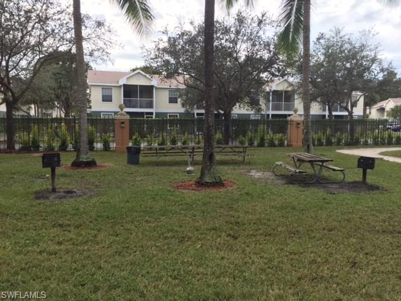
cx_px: 200
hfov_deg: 61.7
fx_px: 336
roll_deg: -0.7
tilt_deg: -5.9
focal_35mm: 29
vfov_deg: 48.2
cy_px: 150
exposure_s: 1/775
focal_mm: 4.15
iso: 32
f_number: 2.2
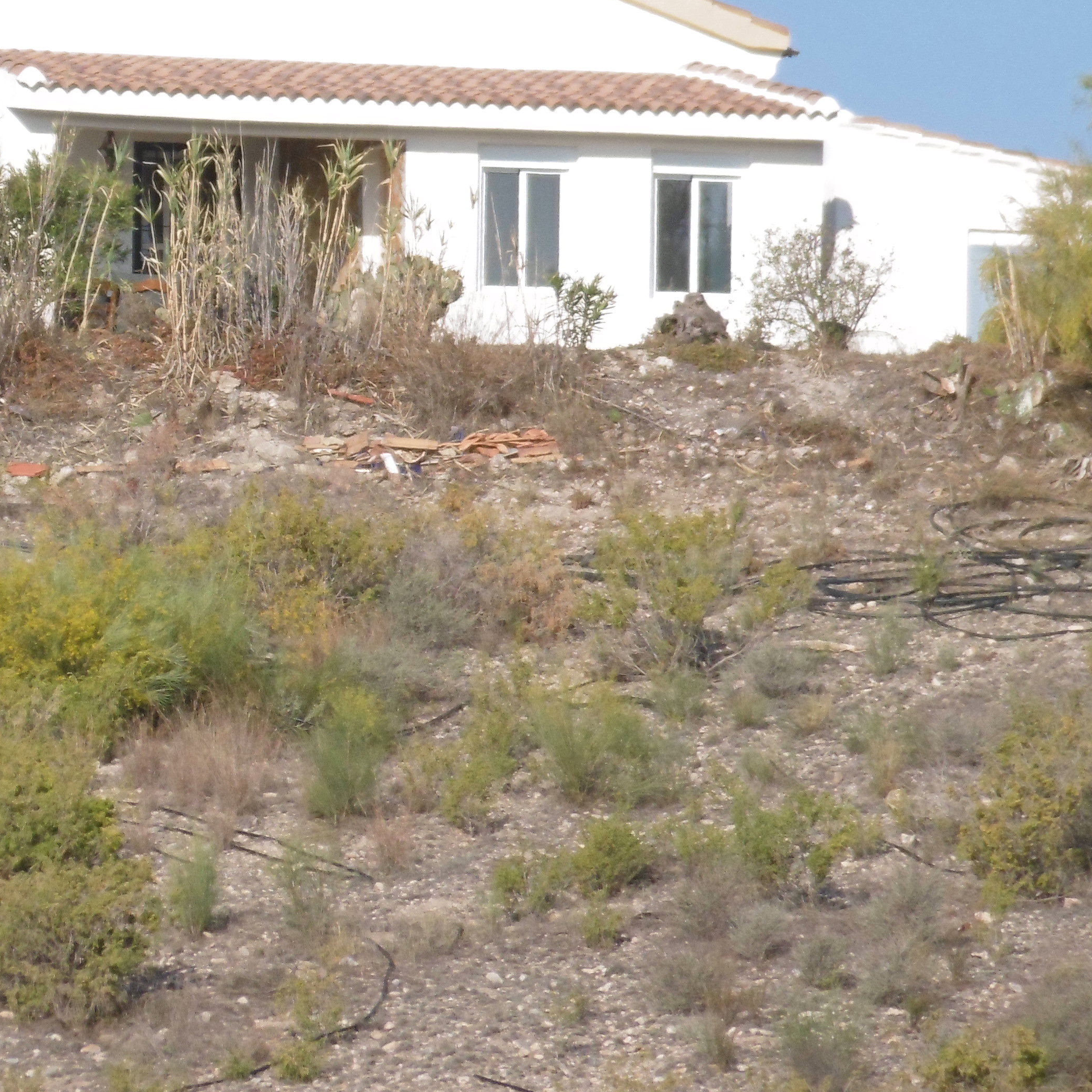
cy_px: 243
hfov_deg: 3.1
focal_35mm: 561
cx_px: -19
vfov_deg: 3.1
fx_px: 20022
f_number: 6.3
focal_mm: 51.6
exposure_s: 1/400
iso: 100
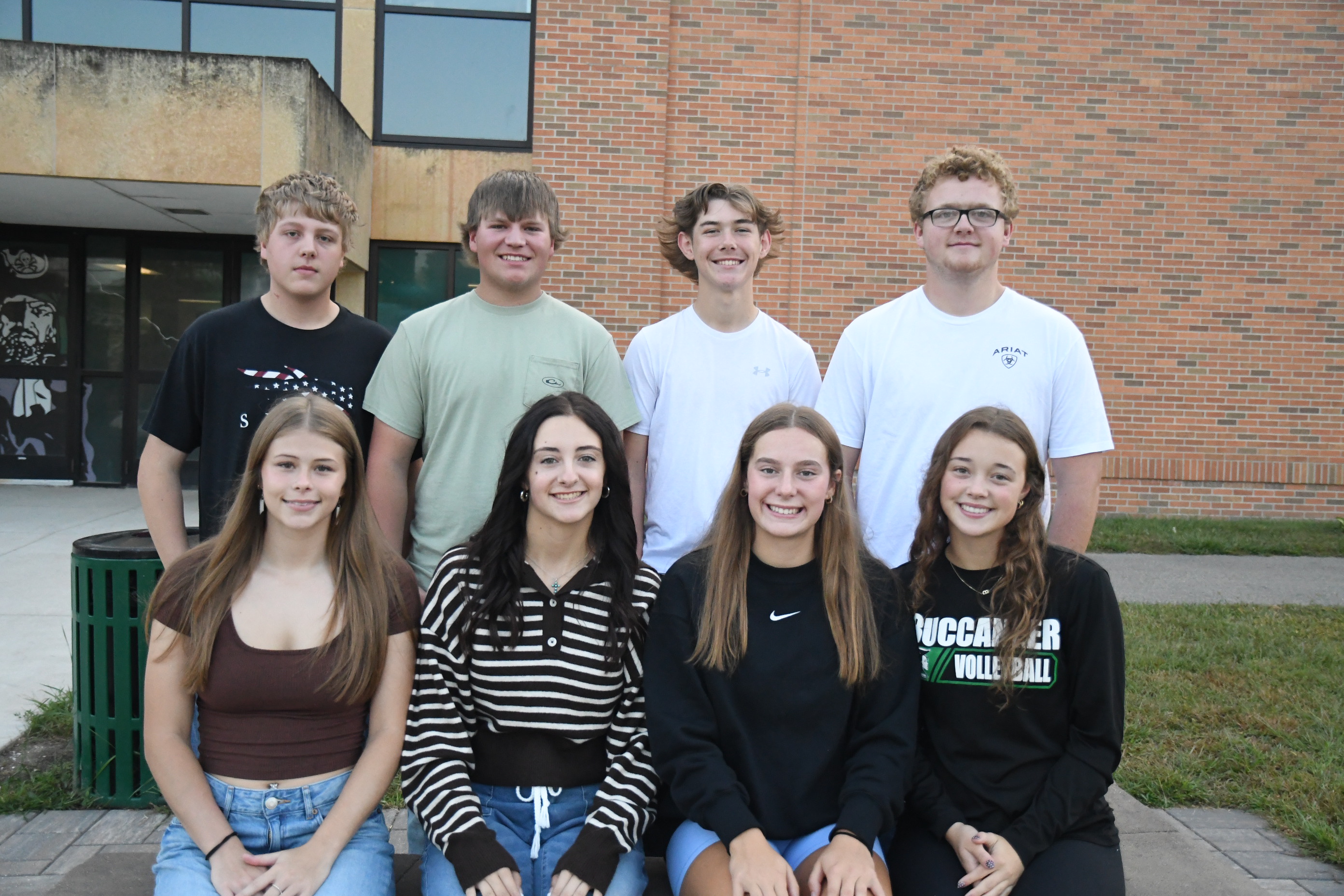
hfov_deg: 57.2
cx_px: 672
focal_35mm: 33
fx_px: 1232
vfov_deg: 40.0
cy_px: 448
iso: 3200
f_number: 3
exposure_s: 1/5000
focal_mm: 22
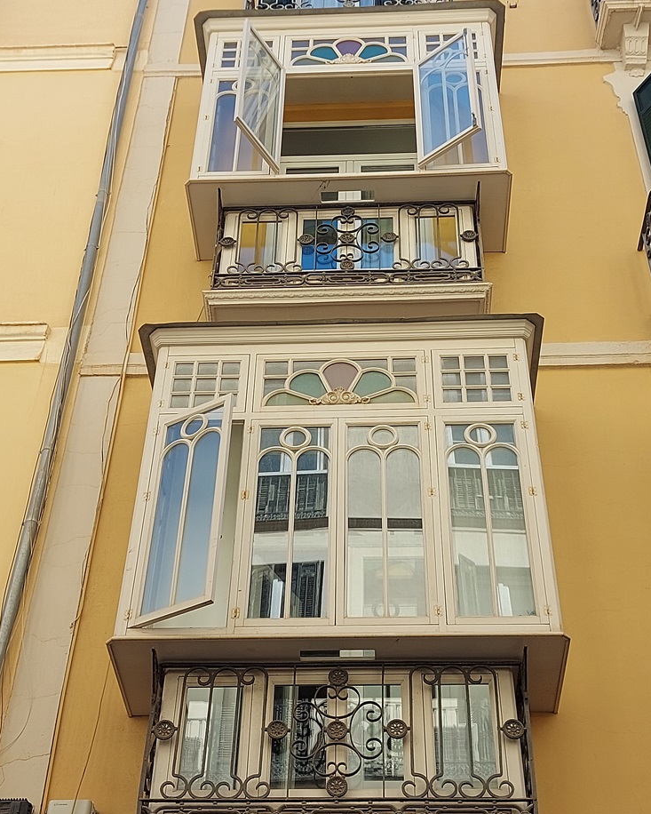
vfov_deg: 65.9
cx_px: 337
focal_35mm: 26
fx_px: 626
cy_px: 445
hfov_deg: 54.9
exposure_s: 1/470
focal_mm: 5.23
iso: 32
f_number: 1.8
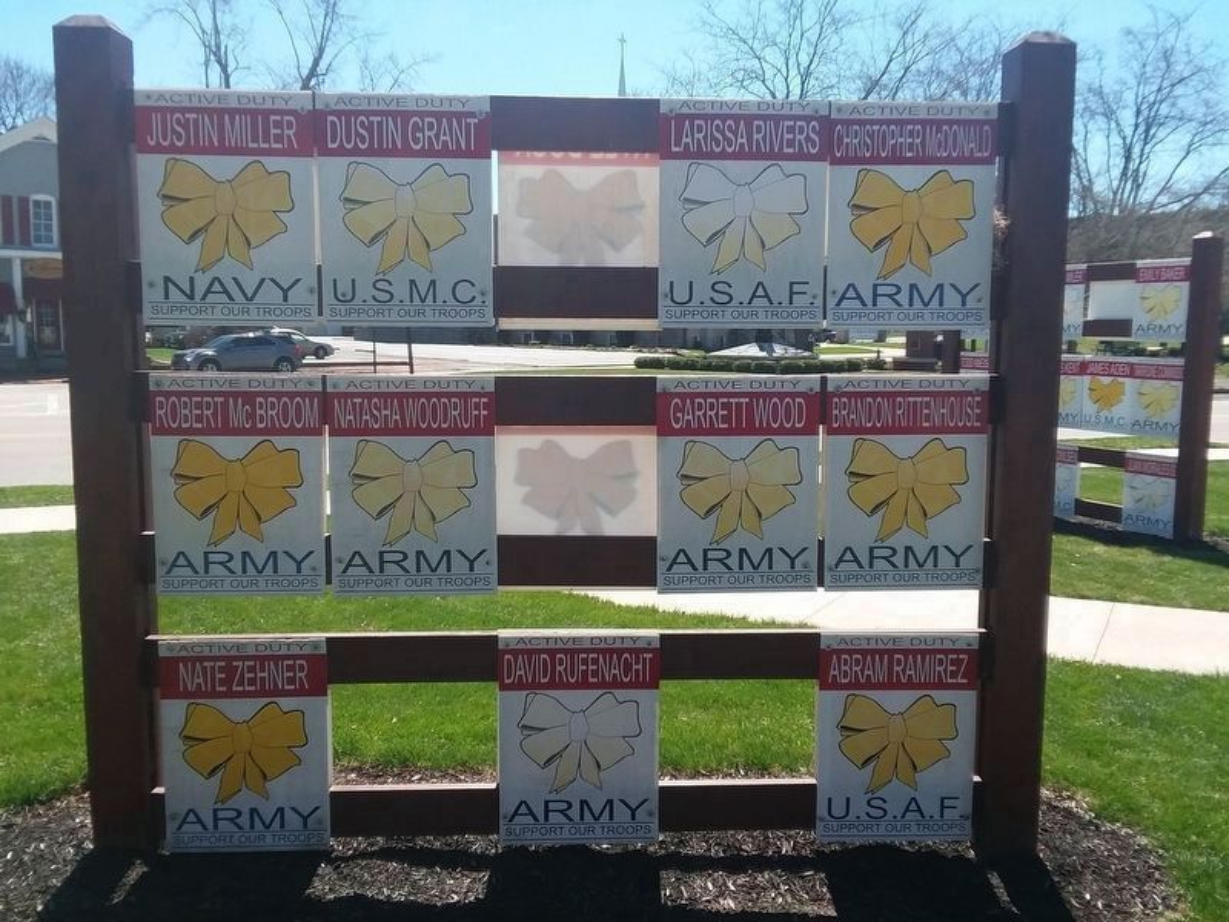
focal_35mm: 29
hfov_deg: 61.7
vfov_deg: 48.2
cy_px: 461
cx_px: 614
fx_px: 1030
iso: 40
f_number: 1.9
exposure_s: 1/891
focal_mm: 2.47
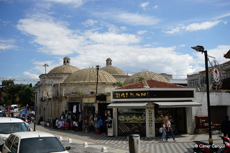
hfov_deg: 57.2
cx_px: 115
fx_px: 211
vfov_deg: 40.0
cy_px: 76
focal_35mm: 33
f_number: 8
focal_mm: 33
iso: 100
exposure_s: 1/400
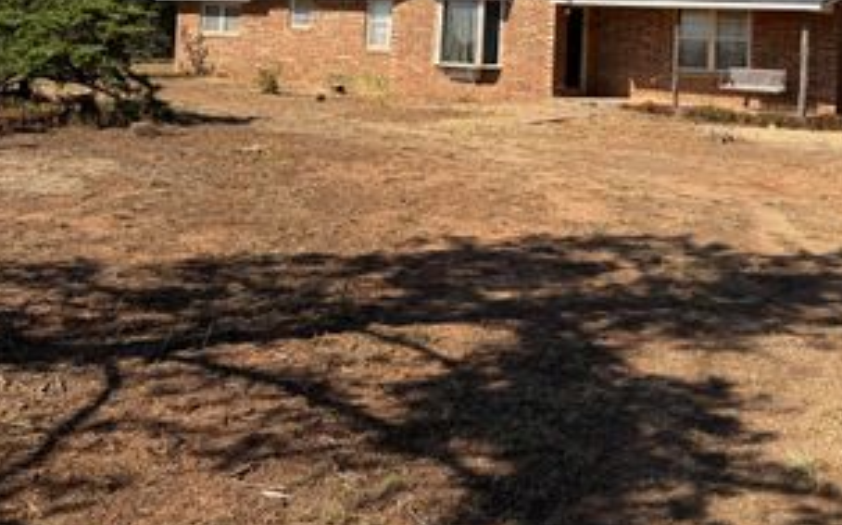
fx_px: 963
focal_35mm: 42
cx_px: 500
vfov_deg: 28.8
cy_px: 18
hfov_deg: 47.0
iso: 80
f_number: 1.78
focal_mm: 6.76
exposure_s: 1/4405
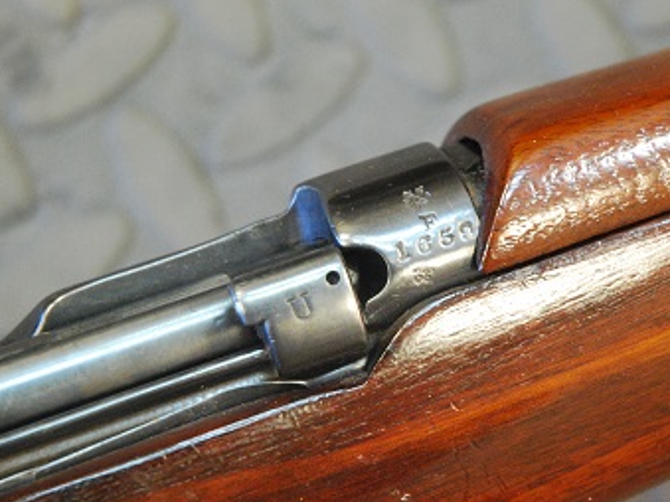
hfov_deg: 11.0
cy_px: 288
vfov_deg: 8.3
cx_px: 399
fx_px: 3463
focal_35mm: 179
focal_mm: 70
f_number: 4.5
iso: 1600
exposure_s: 1/30
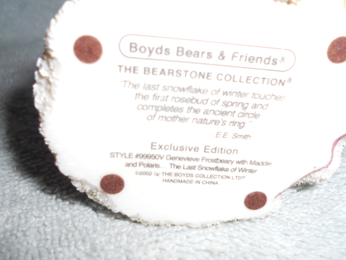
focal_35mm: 32
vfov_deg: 44.2
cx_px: 173
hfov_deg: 56.8
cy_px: 130
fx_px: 320
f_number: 8.8
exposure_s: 1/25
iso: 80
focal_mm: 5.8
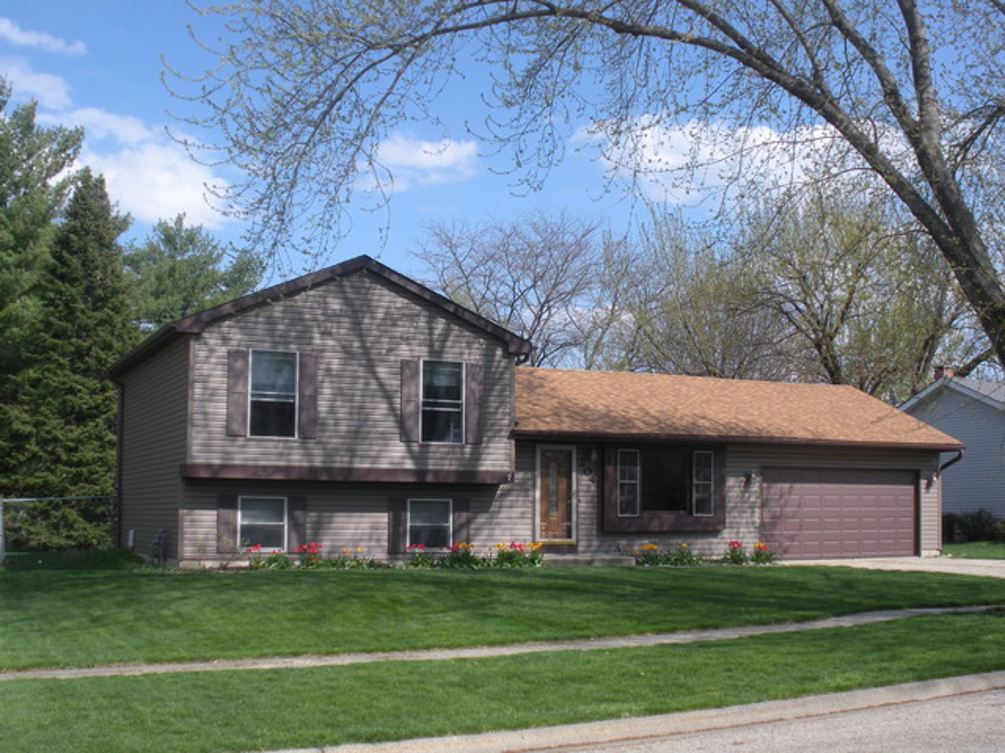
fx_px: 1277
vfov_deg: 32.9
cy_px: 376
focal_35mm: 44
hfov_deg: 42.9
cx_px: 502
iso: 64
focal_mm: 7.7
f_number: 4
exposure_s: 1/417
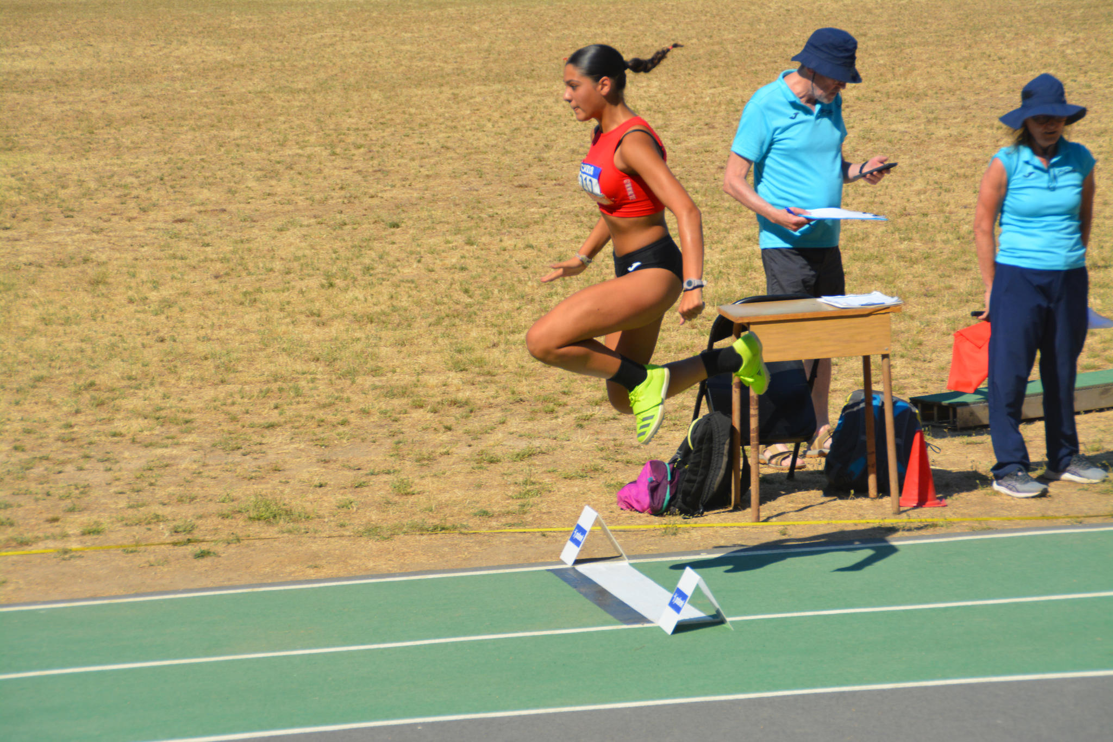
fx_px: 4869
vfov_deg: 8.7
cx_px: 556
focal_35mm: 158
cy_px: 371
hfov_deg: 13.0
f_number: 7.1
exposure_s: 1/1600
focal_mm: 105
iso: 400
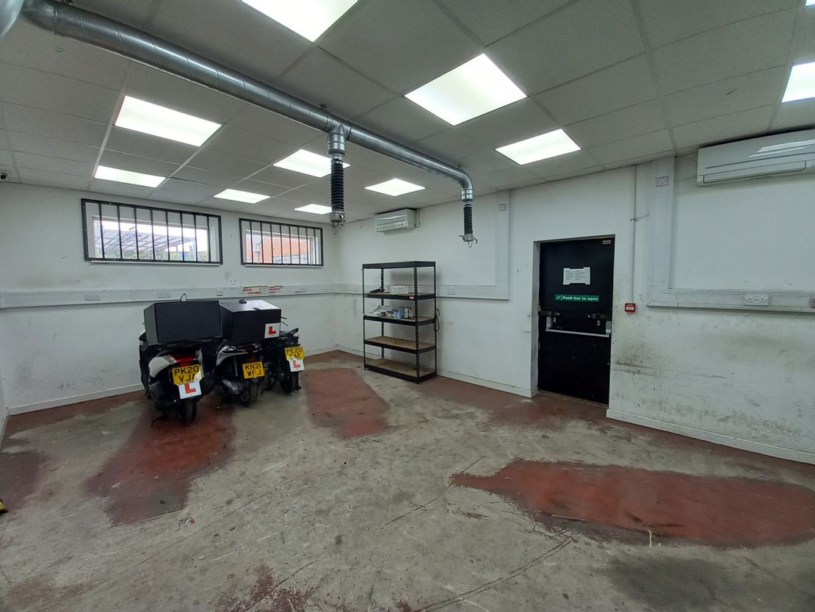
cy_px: 306
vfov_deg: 89.9
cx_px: 408
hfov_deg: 106.2
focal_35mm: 13
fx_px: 306
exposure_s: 1/50
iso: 64
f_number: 2.2
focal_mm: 1.42
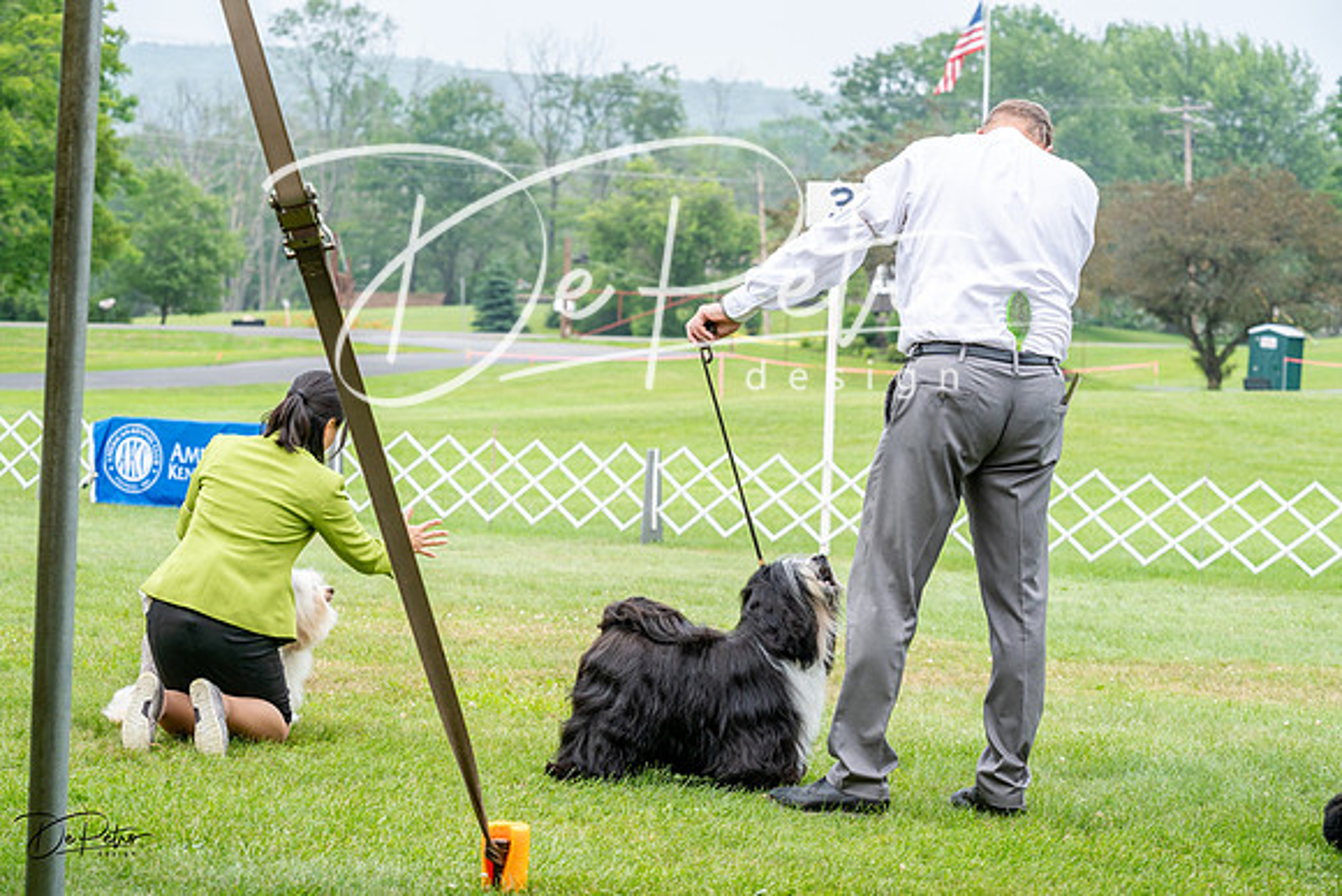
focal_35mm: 83
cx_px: 671
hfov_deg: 24.5
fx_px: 3095
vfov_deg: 16.5
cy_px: 448
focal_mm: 83
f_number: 5.6
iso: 400
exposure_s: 1/400
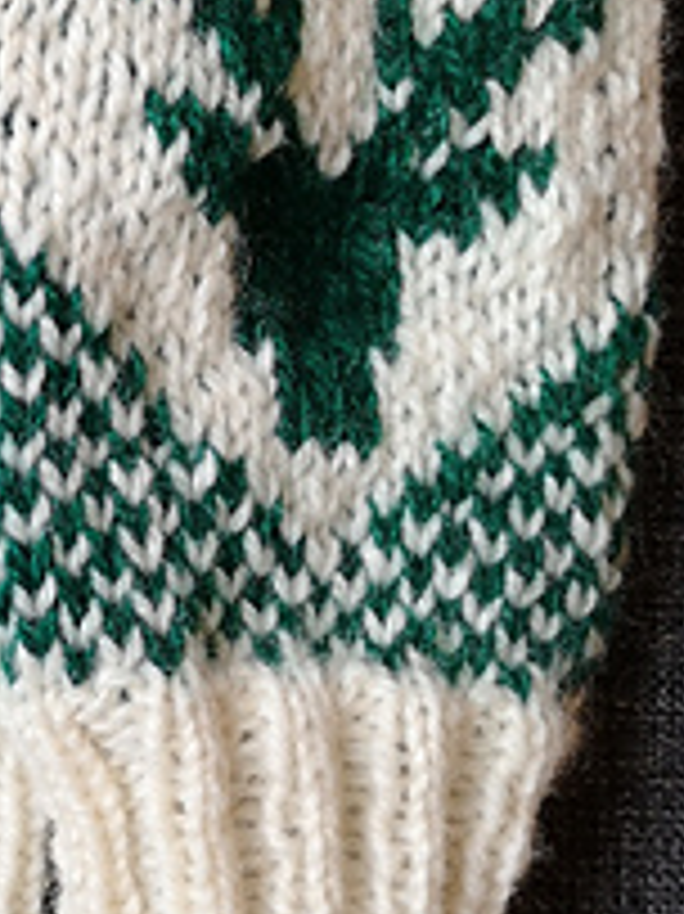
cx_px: -302
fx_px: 2242
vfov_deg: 23.0
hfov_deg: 16.1
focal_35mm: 85
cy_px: 365
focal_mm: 5.58
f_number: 1.8
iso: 200
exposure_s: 1/40
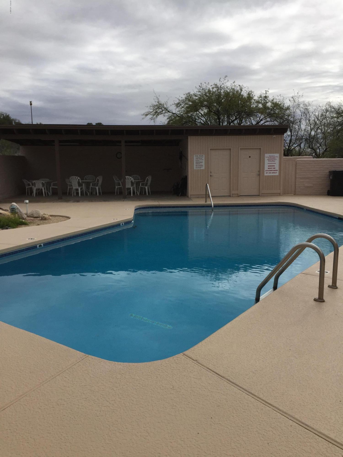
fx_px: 383
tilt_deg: -8.4
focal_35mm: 29
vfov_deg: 61.7
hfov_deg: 48.2
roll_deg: -0.1
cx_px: 172
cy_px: 228
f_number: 2.2
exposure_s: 1/5650
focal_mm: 4.15
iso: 32
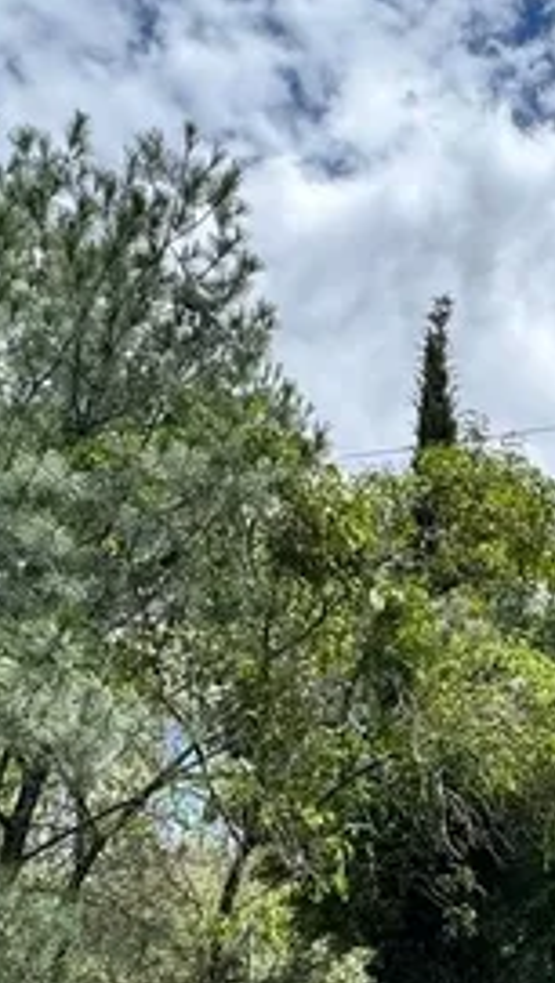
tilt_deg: +22.6
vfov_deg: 44.1
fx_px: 1174
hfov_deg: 24.1
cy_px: 722
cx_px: 675
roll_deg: +2.1
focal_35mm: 45
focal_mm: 2.22
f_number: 2.2
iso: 40
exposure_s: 1/1256
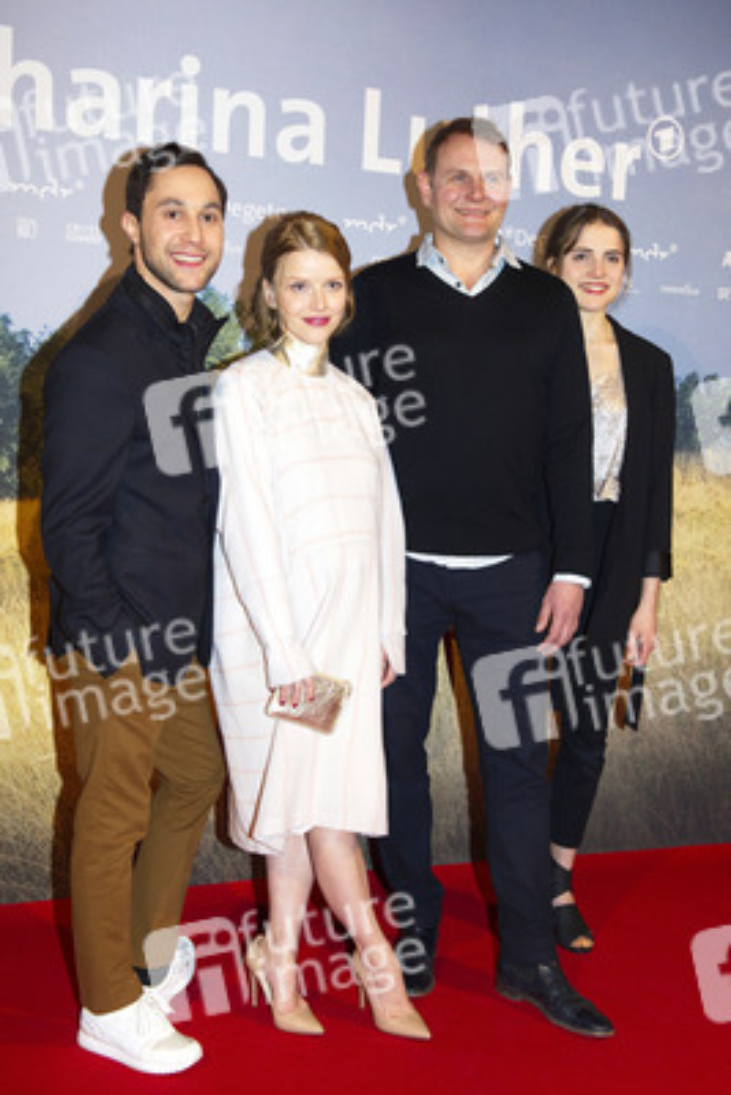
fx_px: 1156
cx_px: 366
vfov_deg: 50.7
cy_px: 548
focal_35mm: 38
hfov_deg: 35.1
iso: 1000
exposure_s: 1/100
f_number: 5.6
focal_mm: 38
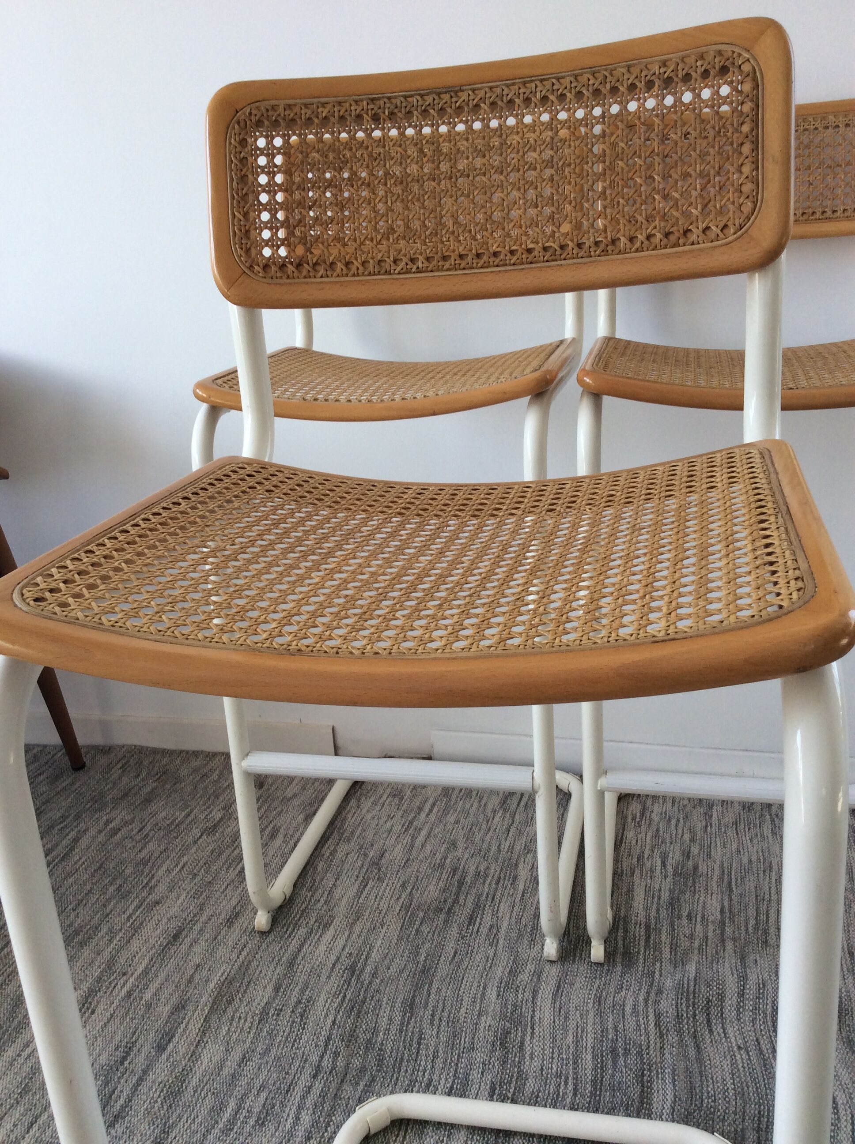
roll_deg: +4.2
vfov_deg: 56.9
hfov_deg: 44.1
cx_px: 428
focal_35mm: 32
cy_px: 572
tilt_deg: -18.7
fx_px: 1057
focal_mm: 3.3
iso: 32
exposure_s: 1/100
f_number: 2.4
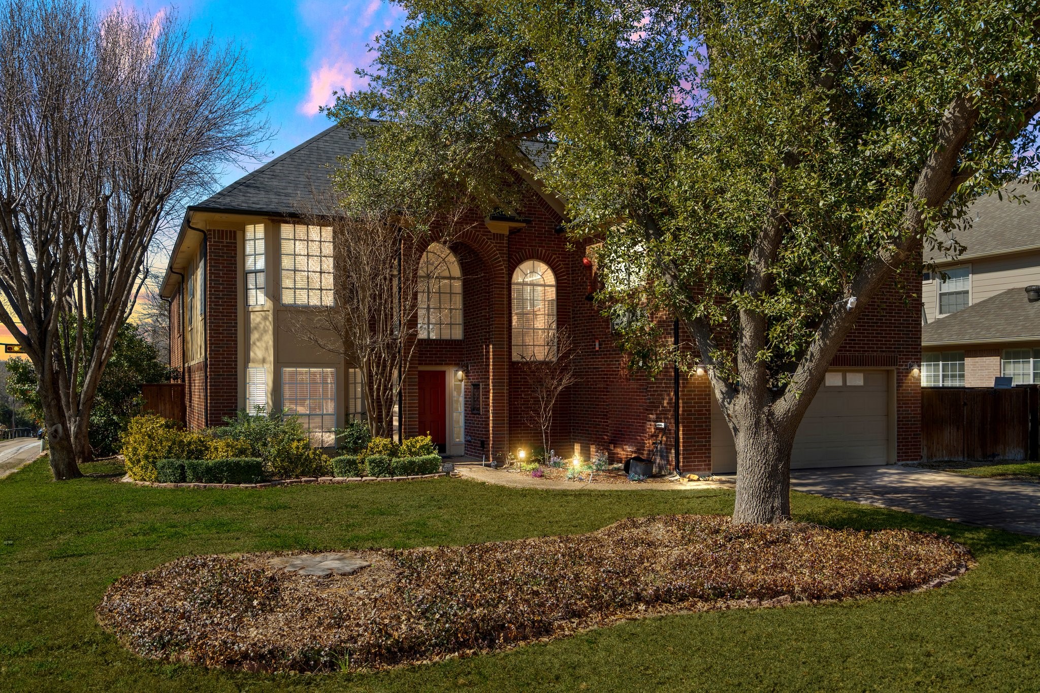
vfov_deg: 45.0
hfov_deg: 63.7
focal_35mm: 29
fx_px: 838
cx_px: 520
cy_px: 346
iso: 100
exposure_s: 1/80
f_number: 7.1
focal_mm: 29
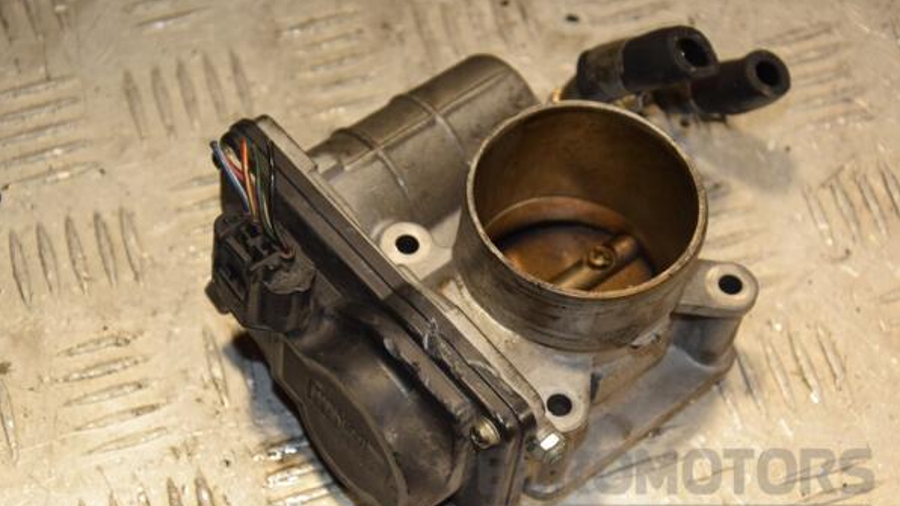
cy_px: 270
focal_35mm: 98
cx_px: 450
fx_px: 2338
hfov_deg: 21.8
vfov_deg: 12.3
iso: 800
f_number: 5.6
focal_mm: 62
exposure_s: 1/200
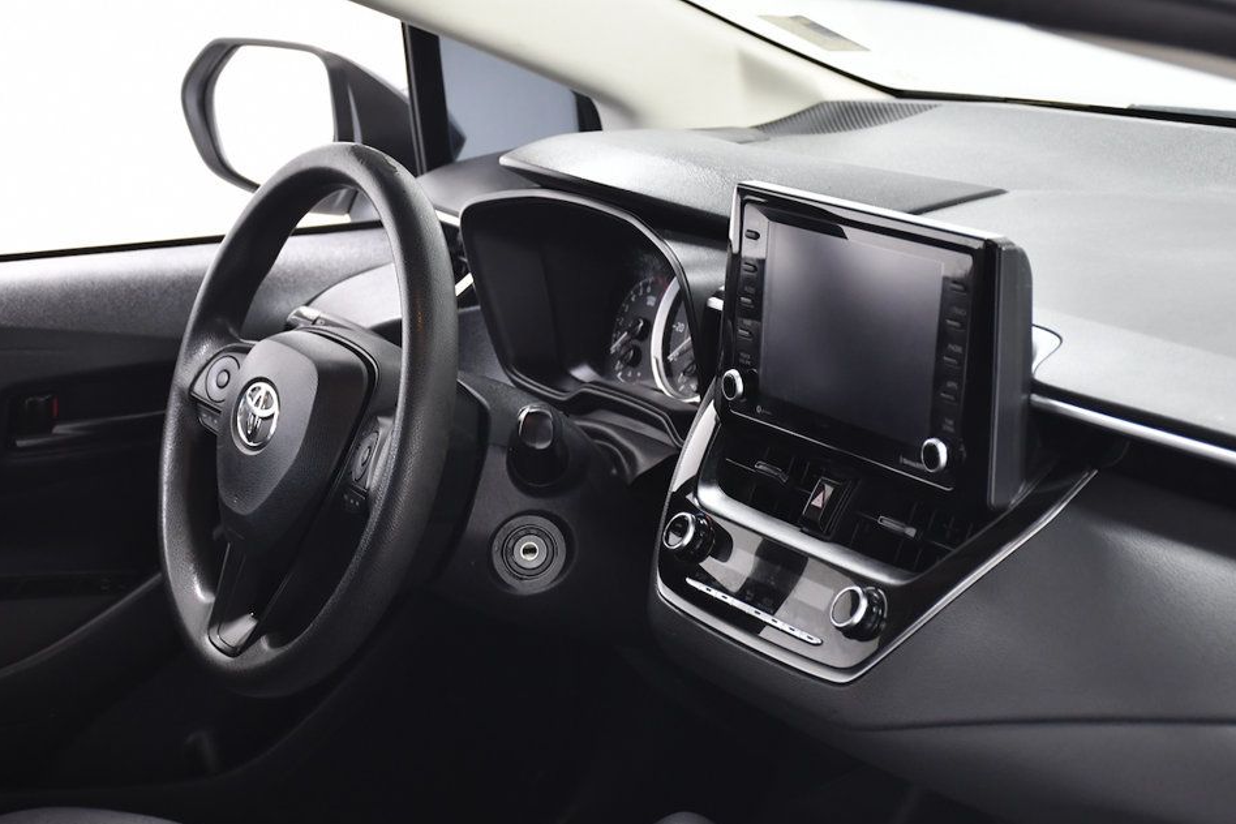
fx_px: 2781
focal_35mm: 81
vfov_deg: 16.9
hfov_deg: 25.1
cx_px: 622
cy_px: 444
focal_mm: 50
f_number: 5.6
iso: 1250
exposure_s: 1/60
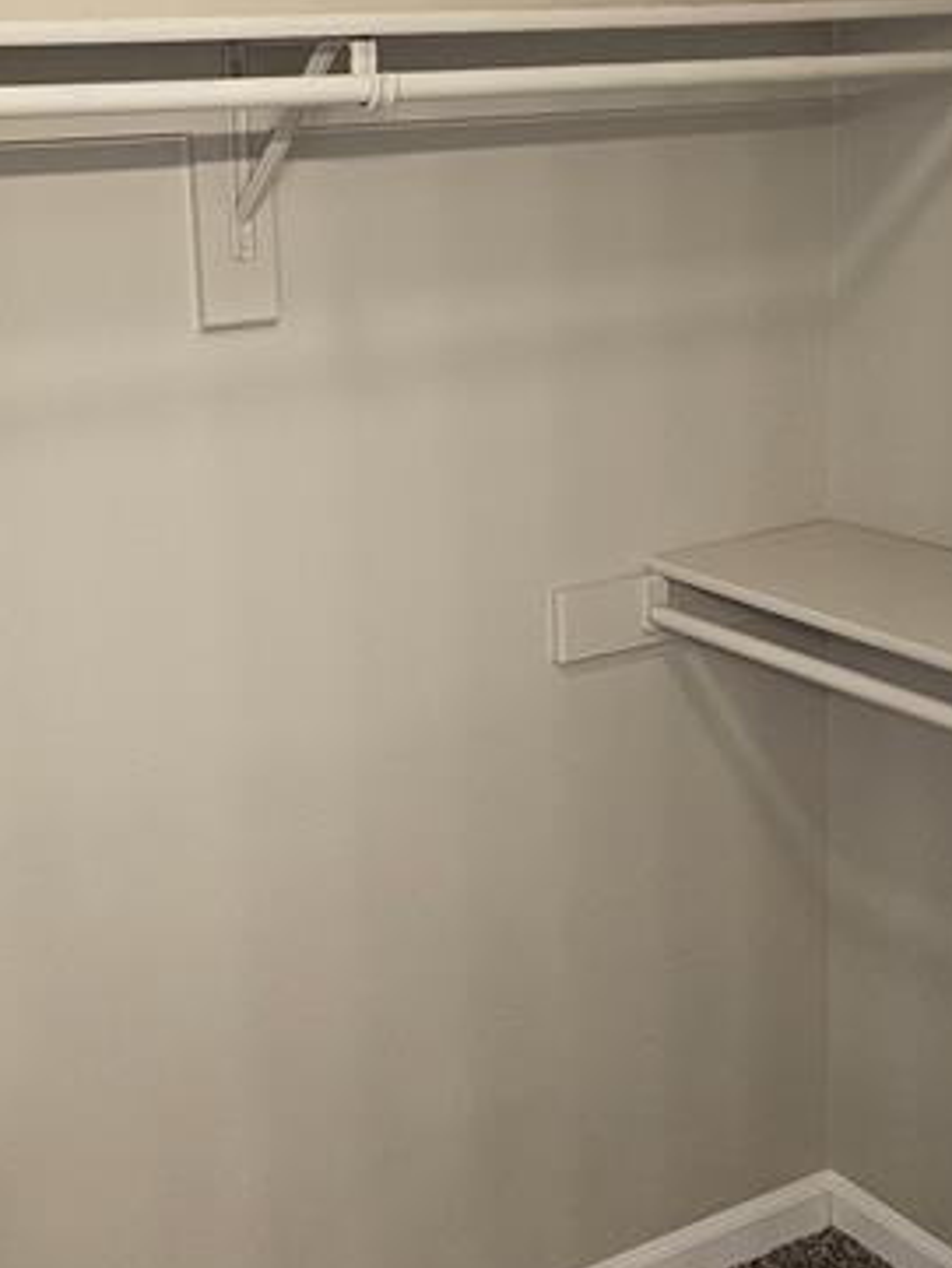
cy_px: 523
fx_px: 1869
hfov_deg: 28.5
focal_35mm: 51
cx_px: 381
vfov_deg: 37.4
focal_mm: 5
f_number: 1.8
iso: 400
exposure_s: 1/120
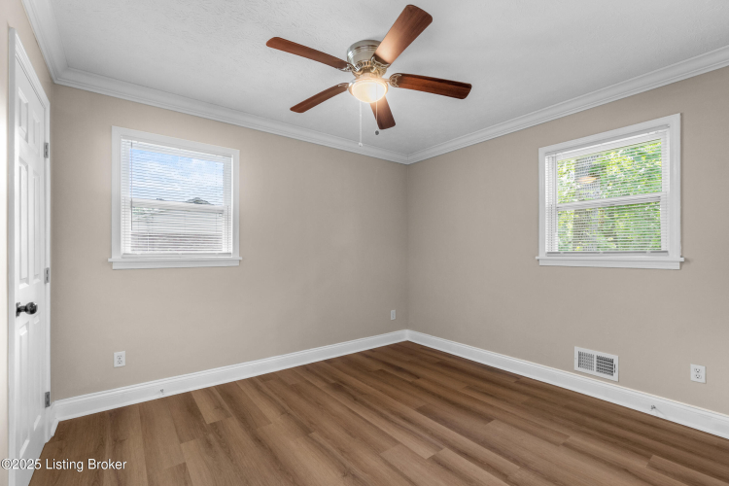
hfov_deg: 100.4
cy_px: 243
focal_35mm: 15
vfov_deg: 77.3
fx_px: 304
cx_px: 364
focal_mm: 10
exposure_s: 1/1.67
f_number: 10
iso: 400
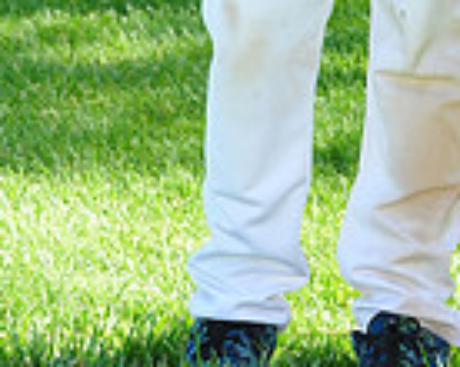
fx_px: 4609
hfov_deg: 5.7
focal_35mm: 339
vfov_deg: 4.5
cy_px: -370
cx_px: 600
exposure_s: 1/160
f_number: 7.1
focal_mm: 86
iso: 200
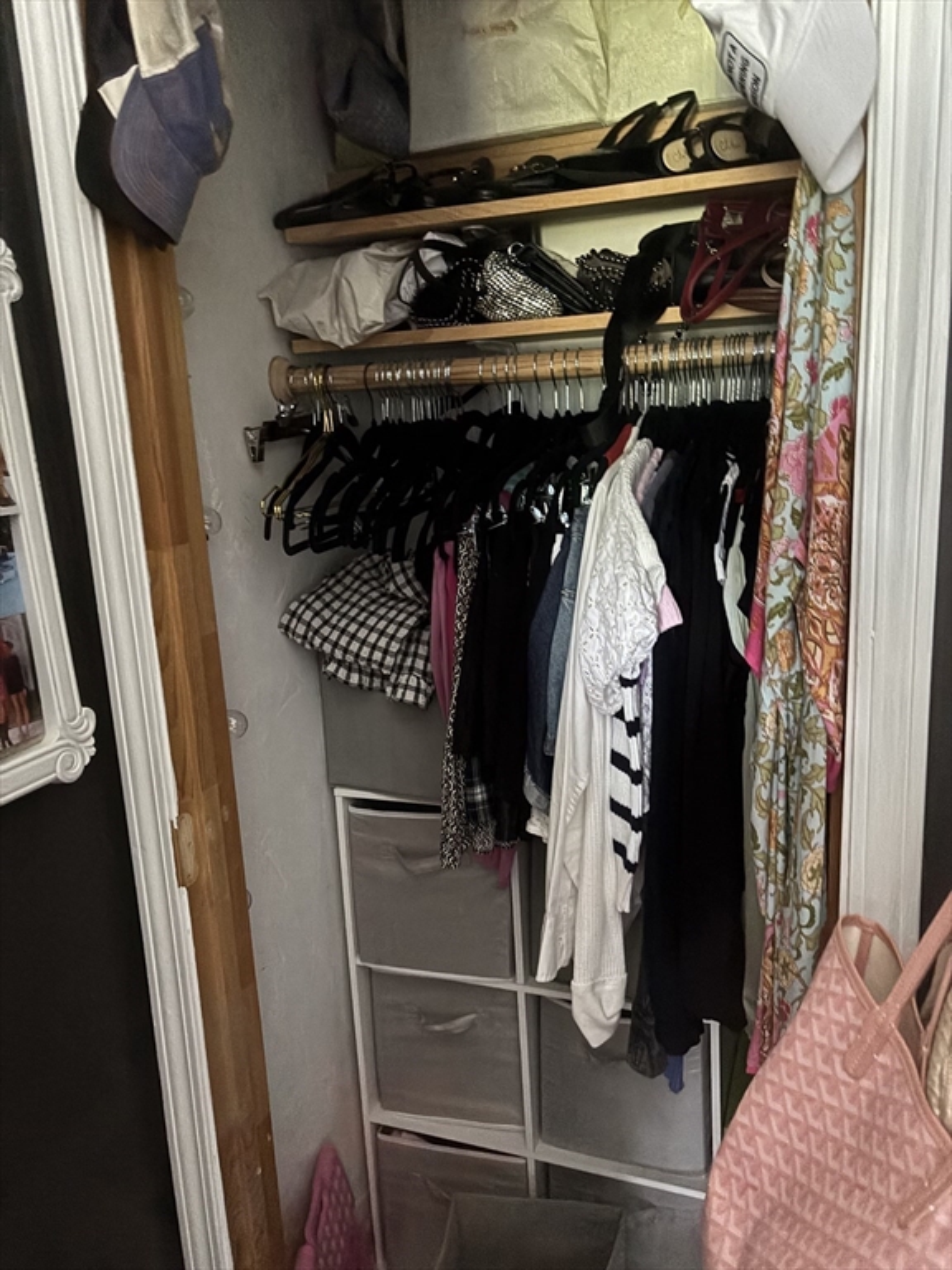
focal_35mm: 26
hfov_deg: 53.1
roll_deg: +0.8
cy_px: 635
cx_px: 476
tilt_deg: -12.3
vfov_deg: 67.3
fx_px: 953
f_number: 1.6
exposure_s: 1/26
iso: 1000
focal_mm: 5.96
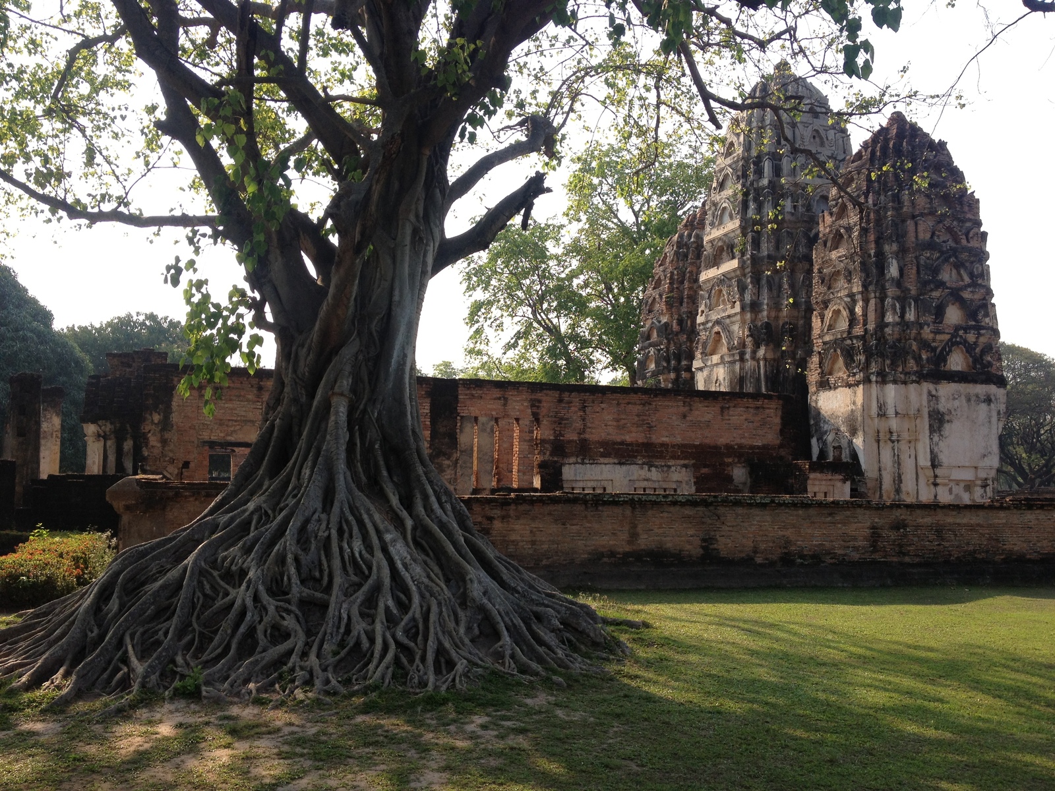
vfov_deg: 40.7
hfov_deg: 52.6
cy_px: 396
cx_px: 528
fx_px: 1067
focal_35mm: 35
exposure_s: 1/642
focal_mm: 4.28
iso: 50
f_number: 2.4
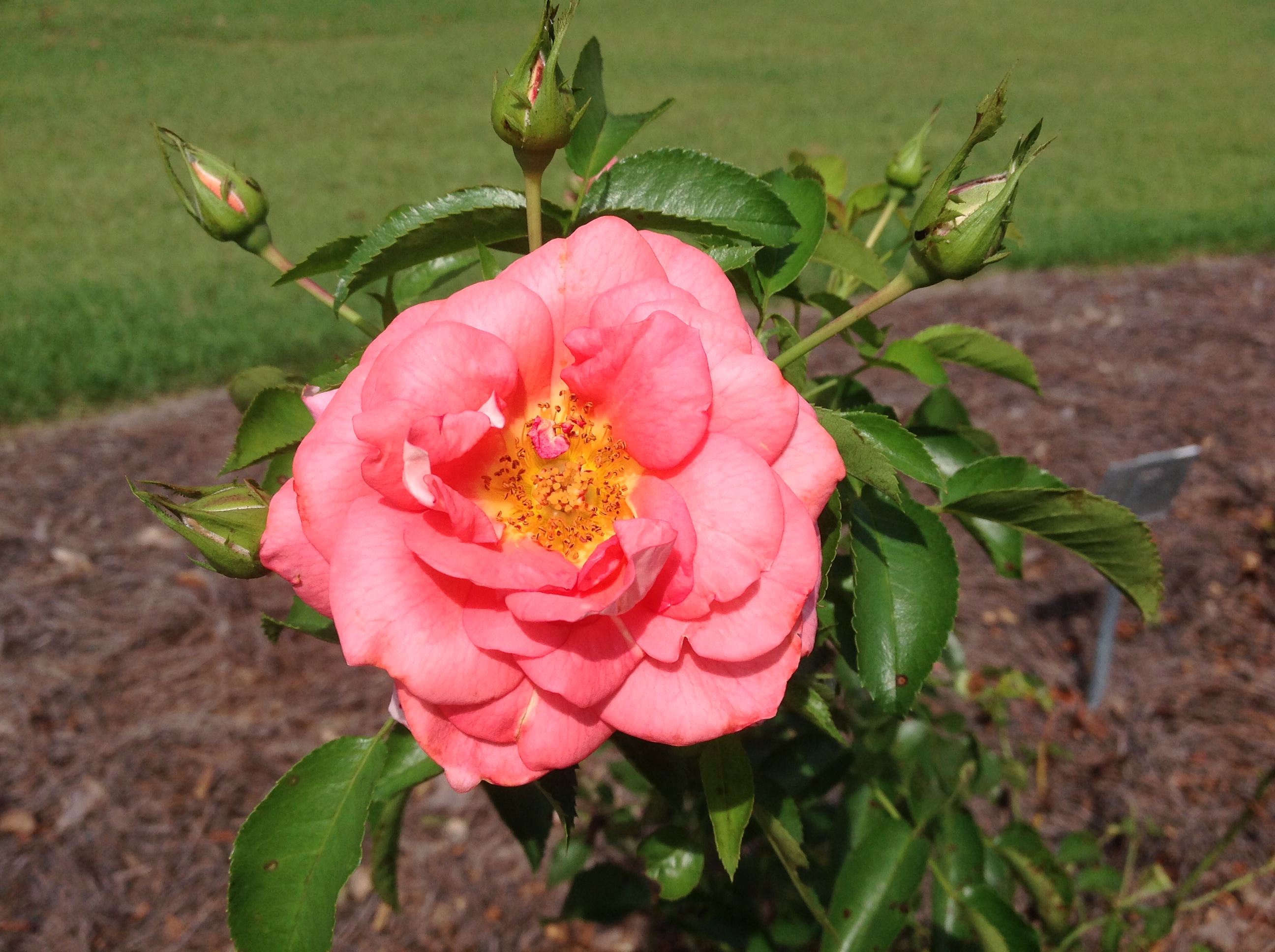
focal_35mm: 35
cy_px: 476
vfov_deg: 40.6
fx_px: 1287
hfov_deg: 52.7
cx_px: 638
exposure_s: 1/2747
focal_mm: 4.28
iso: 64
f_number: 2.4
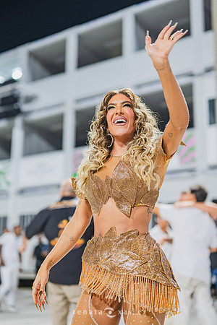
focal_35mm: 50
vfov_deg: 39.6
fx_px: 452
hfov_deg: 27.0
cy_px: 162
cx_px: 108
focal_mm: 50
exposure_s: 1/1000
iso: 1600
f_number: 1.6
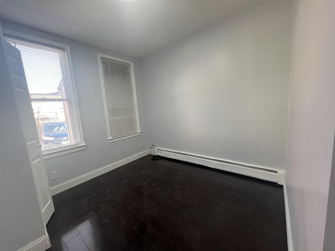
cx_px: 168
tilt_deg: -9.8
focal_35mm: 13
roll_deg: +4.9
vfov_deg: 89.9
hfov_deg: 106.2
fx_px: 126
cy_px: 126
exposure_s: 1/120
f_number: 1.8
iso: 200
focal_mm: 1.57
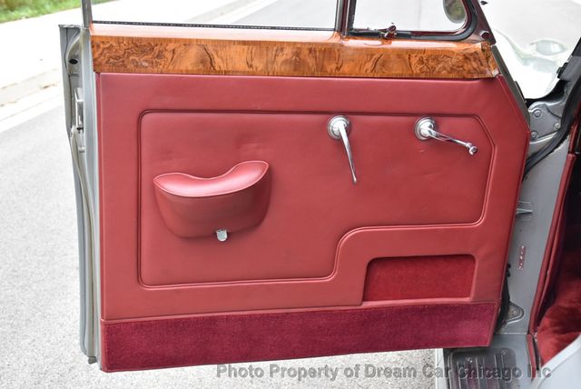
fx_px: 775
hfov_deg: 41.1
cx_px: 290
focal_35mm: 48
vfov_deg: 28.1
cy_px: 194
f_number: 5.6
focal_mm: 32
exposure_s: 1/125
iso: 800
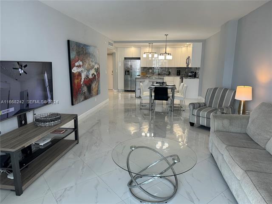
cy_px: 102
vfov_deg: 56.8
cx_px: 136
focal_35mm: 24
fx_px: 189
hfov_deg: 71.6
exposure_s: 1/120
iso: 125
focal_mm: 6.76
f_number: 1.78
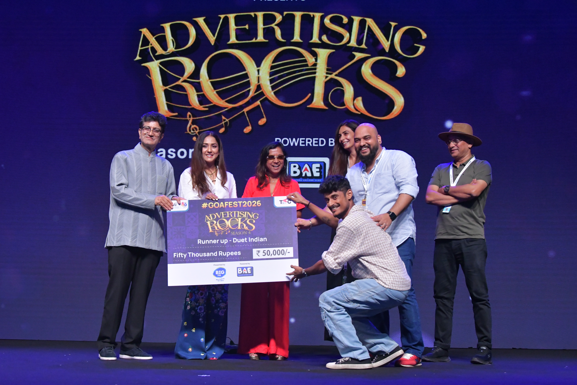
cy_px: 192
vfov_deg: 20.6
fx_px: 1058
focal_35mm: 66
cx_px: 288
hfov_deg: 30.5
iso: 4500
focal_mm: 44
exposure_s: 1/250
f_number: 9.5
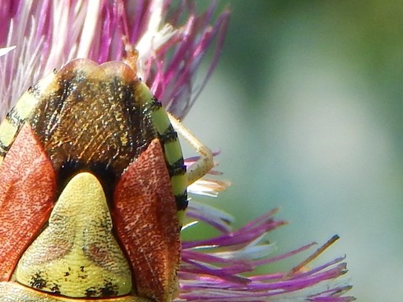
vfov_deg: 6.5
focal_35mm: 228
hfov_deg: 8.7
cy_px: 259
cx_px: 93
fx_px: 2656
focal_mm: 23.4
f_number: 4.8
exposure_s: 1/400
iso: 125
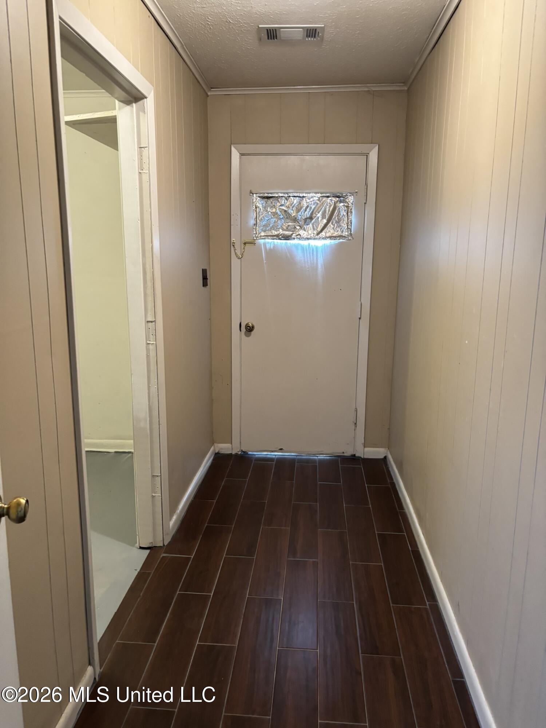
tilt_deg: -11.5
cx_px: 273
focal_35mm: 26
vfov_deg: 67.3
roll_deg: +0.5
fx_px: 547
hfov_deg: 53.1
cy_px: 364
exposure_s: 1/60
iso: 400
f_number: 1.6
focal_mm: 5.96
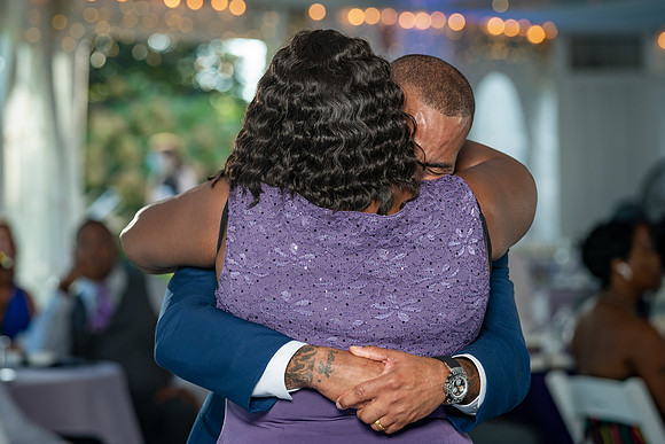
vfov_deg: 8.5
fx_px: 2998
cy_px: 209
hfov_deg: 12.6
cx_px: 245
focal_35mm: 162
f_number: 4
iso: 320
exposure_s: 1/200
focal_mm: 124
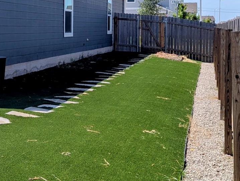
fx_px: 472
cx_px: 74
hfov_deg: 28.3
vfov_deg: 21.4
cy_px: 35
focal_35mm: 68
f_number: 1.85
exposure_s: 1/2463
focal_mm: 6.81
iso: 47
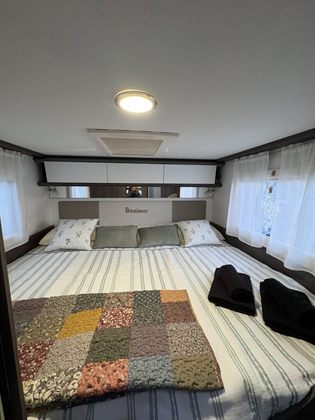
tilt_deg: -6.1
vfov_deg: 102.1
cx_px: 158
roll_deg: -1.4
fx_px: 170
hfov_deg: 85.7
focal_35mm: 14
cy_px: 210
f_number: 2.2
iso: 250
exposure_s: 1/60
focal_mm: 2.22
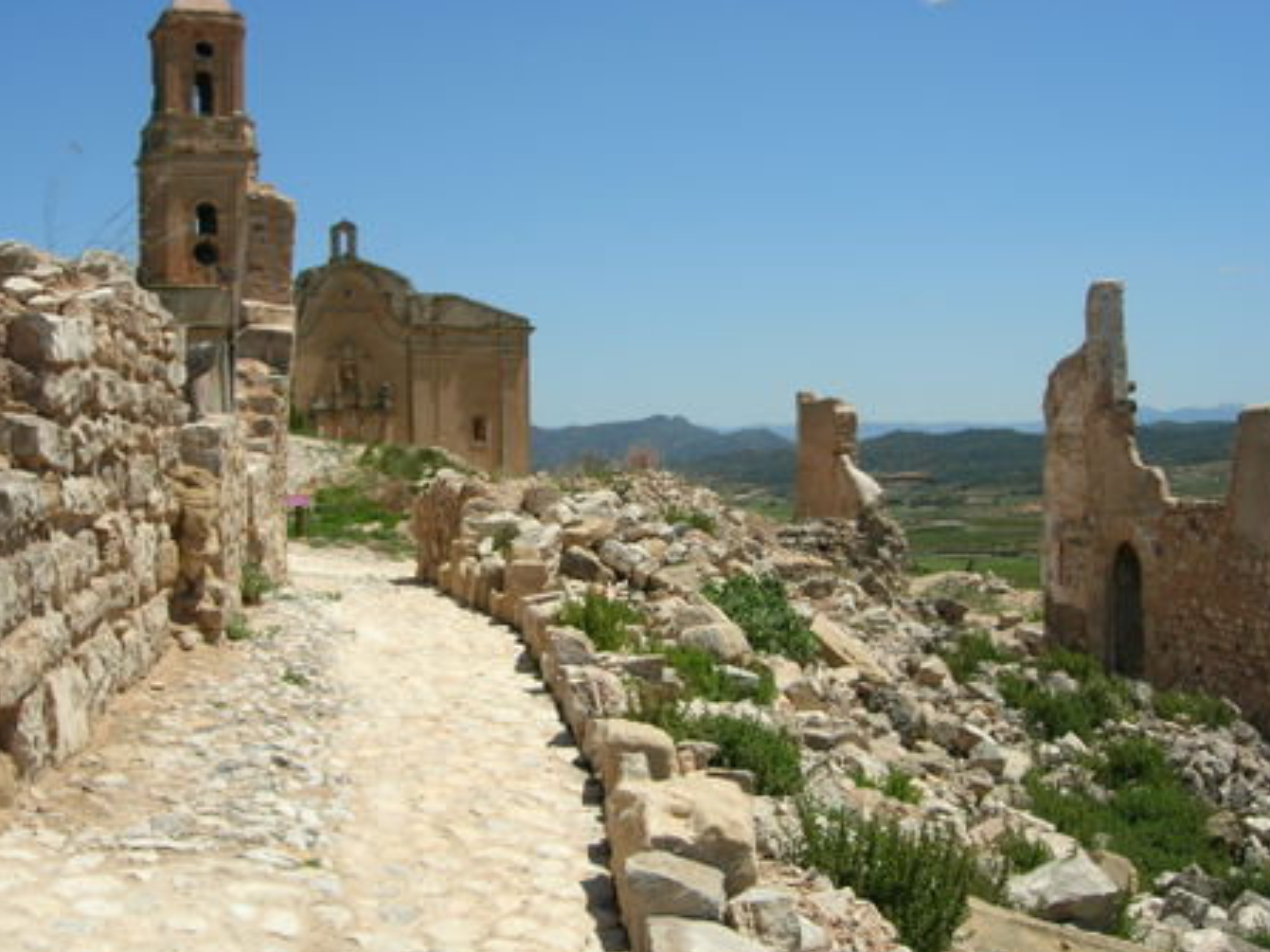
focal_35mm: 44
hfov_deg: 43.0
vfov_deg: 32.9
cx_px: 628
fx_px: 1614
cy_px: 460
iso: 64
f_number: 4.9
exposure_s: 1/733
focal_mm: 8.5
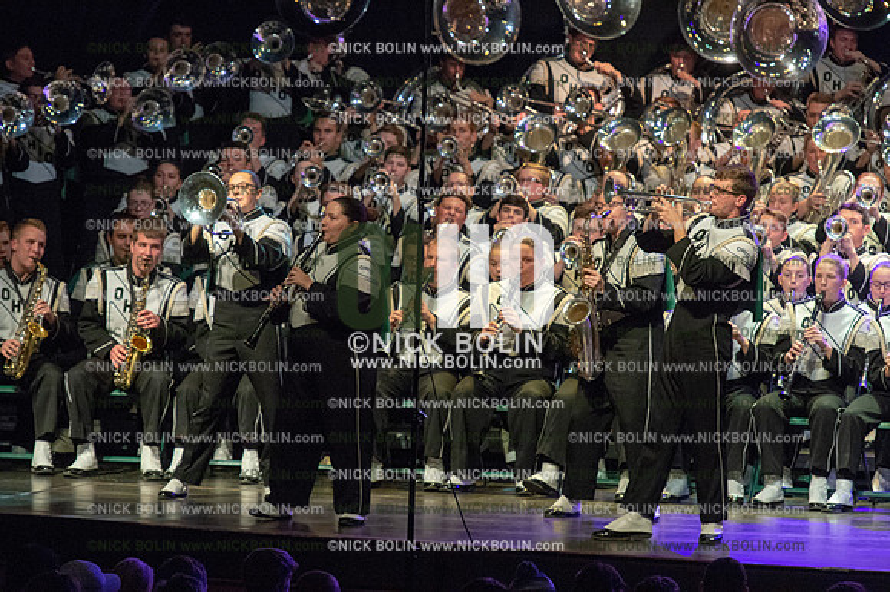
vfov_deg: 5.7
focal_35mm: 240
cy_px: 296
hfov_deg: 8.6
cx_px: 445
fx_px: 5930
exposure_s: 1/320
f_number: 7.1
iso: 8000
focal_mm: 240
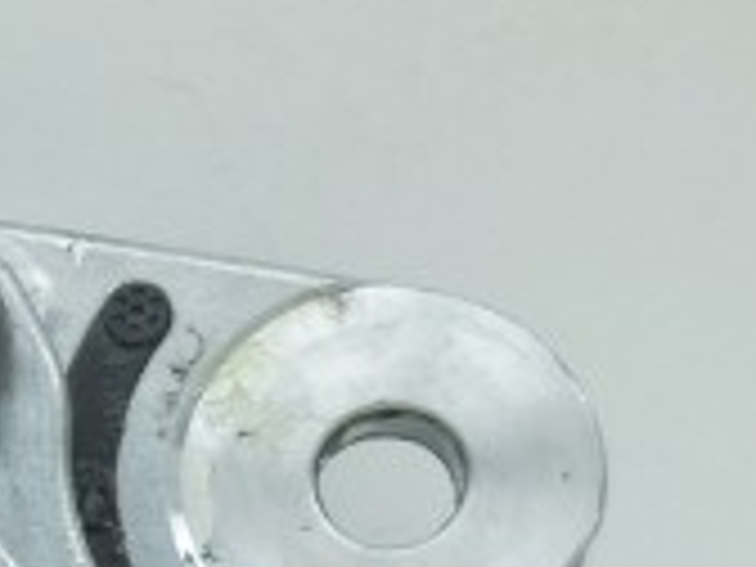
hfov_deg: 18.2
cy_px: 688
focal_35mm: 95
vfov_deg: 15.0
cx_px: -400
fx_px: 2075
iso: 125
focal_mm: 4.5
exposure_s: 1/80
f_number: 3.1
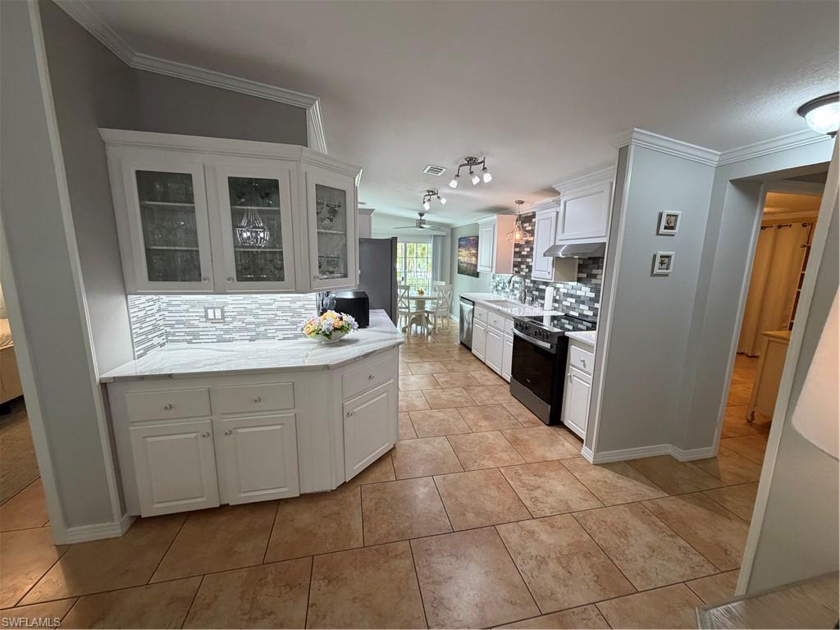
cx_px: 420
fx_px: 340
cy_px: 315
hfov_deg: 102.1
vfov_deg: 85.7
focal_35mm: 14
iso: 250
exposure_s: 1/120
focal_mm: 2.22
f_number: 2.2
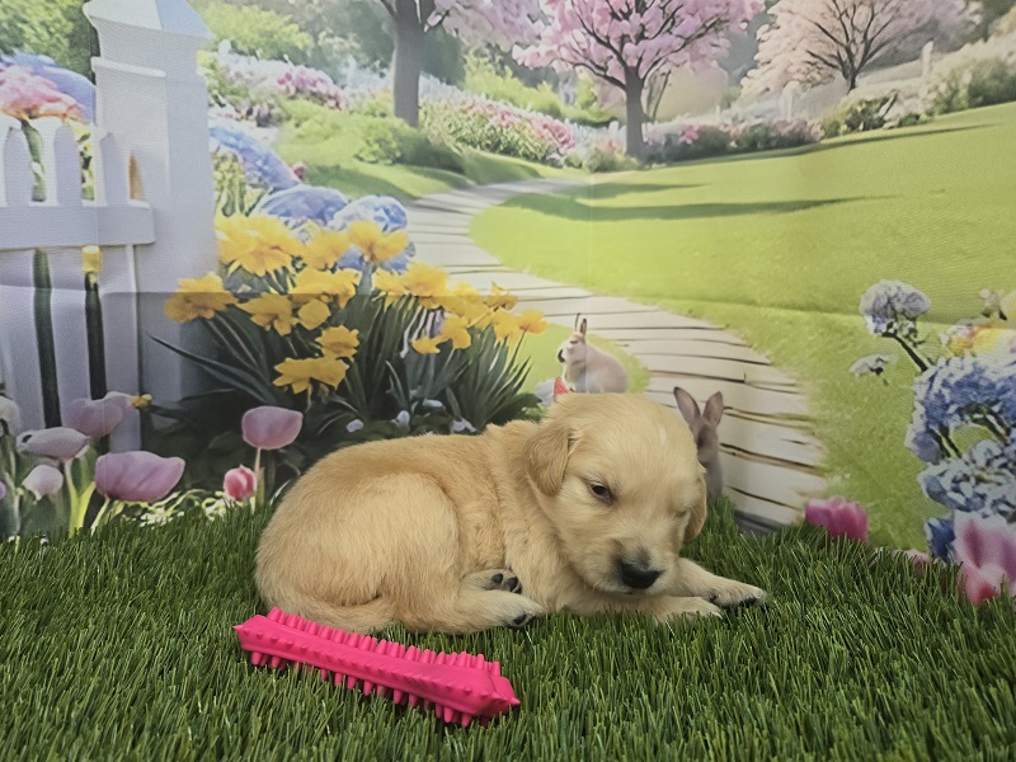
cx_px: 508
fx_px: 675
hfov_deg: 73.9
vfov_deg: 58.9
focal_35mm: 23
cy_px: 381
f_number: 1.8
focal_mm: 5.4
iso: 160
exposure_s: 1/120
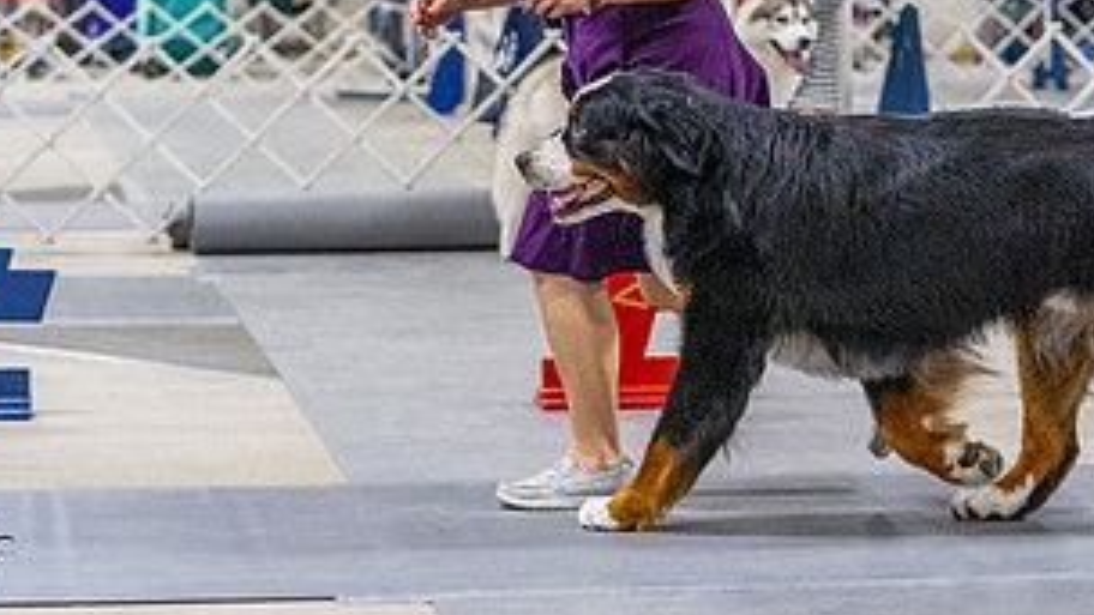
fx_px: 4119
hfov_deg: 15.1
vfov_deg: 8.5
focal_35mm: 142
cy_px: -63
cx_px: 820
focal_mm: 71
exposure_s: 1/320
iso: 6400
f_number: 3.2
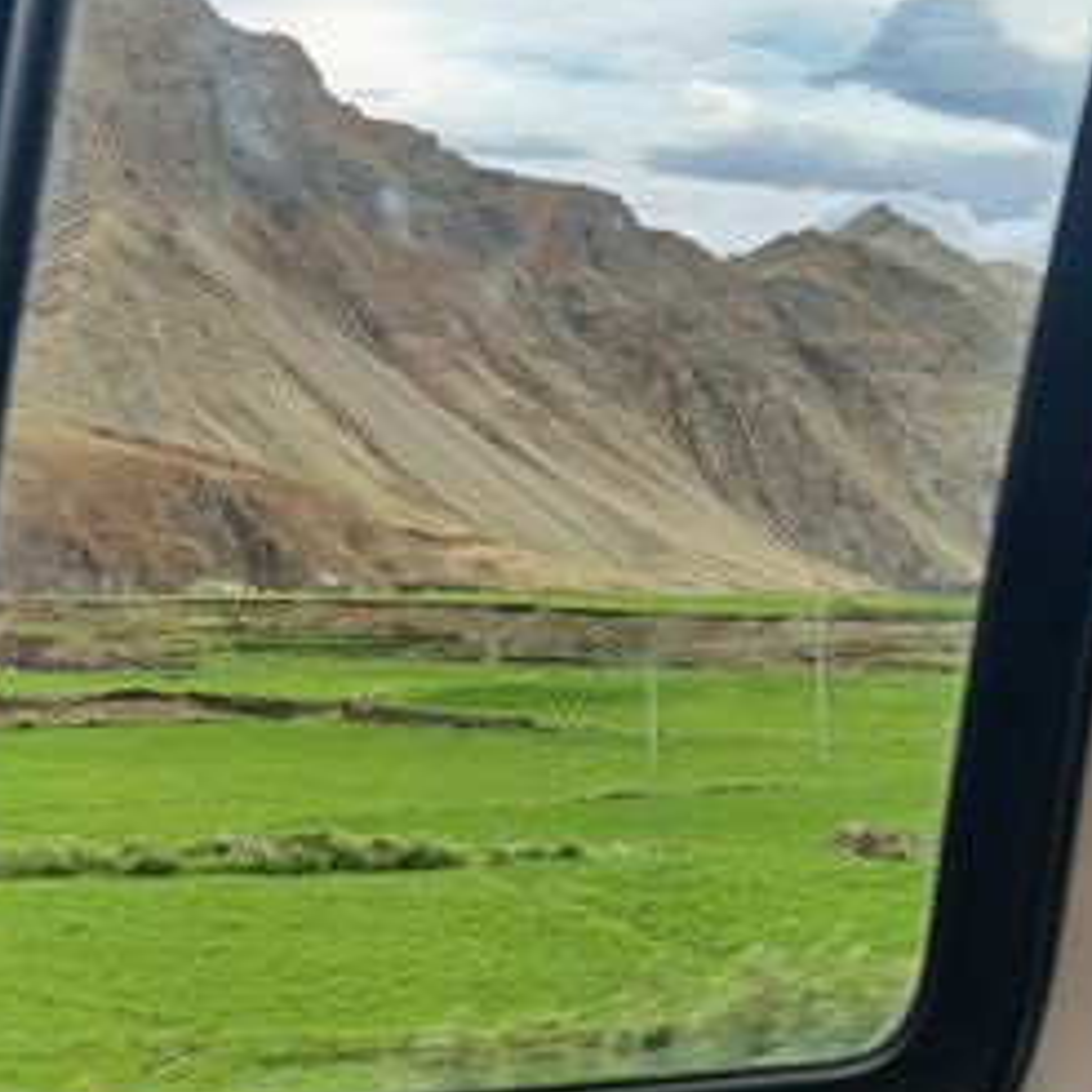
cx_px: 373
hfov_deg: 21.8
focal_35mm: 79
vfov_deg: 21.8
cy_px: 302
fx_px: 2820
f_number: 1.9
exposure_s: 1/230
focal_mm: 6.67
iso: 50
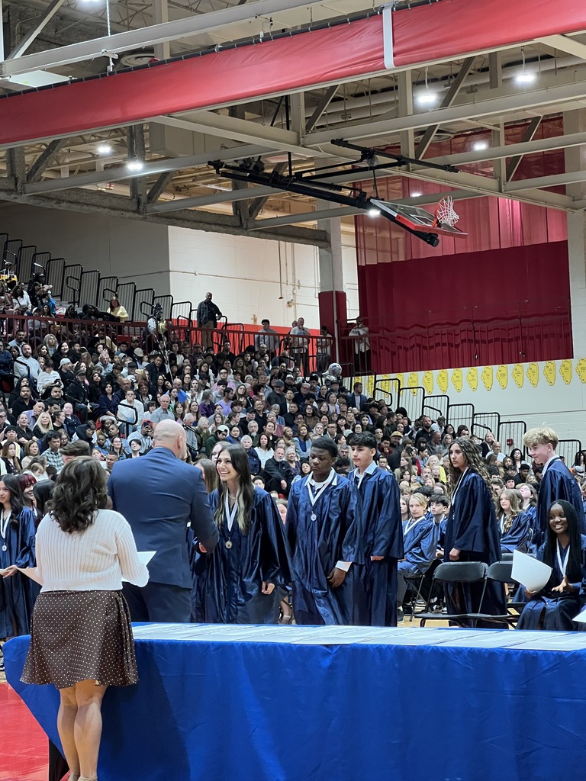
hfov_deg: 19.1
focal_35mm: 77
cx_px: 293
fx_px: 1738
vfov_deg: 25.3
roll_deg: +2.9
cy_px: 390
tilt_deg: +3.3
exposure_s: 1/60
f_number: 2.8
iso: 640
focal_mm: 9
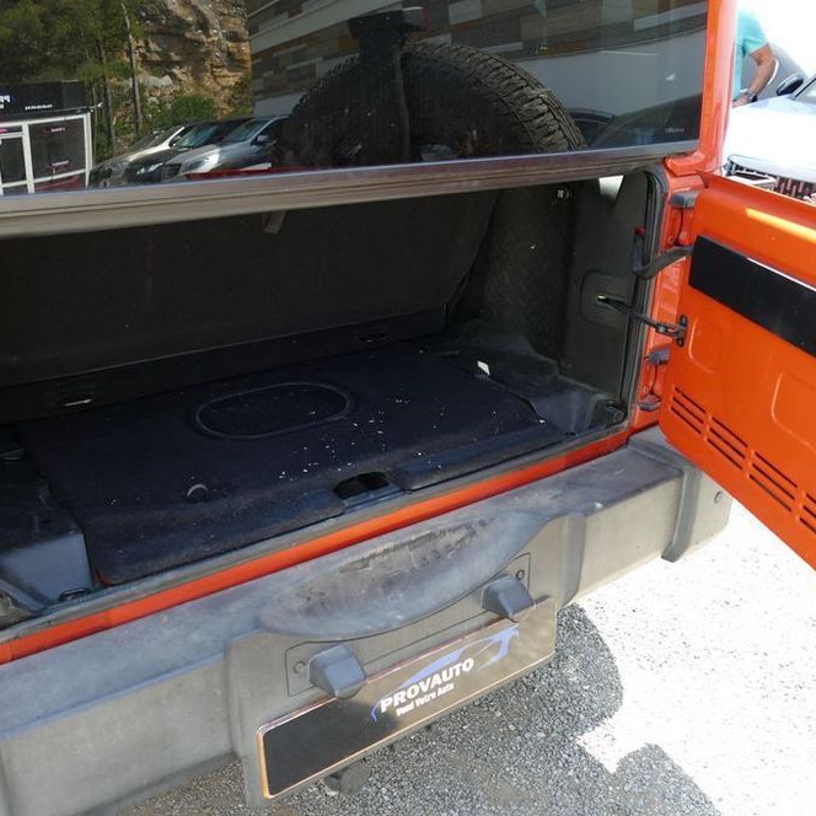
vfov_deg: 51.1
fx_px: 853
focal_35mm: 32
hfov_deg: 51.1
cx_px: 385
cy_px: 409
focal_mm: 9.24
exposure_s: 1/160
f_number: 2.8
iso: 125
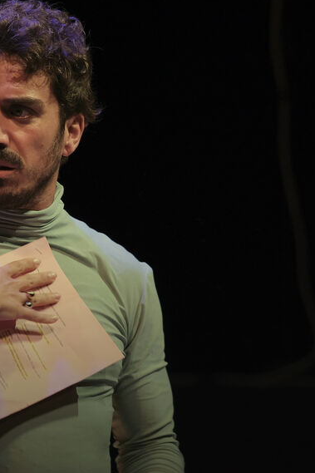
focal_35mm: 221
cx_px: -52
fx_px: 2902
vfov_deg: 9.3
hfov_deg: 6.2
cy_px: 254
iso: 1250
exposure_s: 1/125
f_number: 2
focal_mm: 90
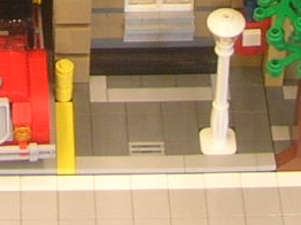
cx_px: -7
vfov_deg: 6.4
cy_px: -405
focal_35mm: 214
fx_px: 1859
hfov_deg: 9.2
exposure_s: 1/9.5
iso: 50
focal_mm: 5.8
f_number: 2.8
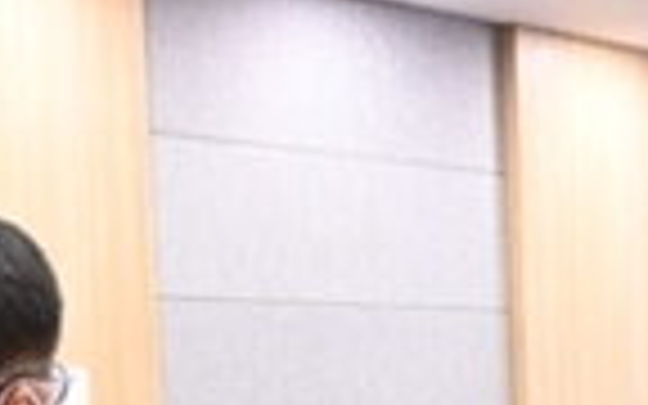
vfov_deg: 9.2
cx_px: 1188
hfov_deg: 13.6
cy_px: 756
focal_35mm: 136
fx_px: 2402
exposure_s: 1/30
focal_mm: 24
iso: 500
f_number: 4
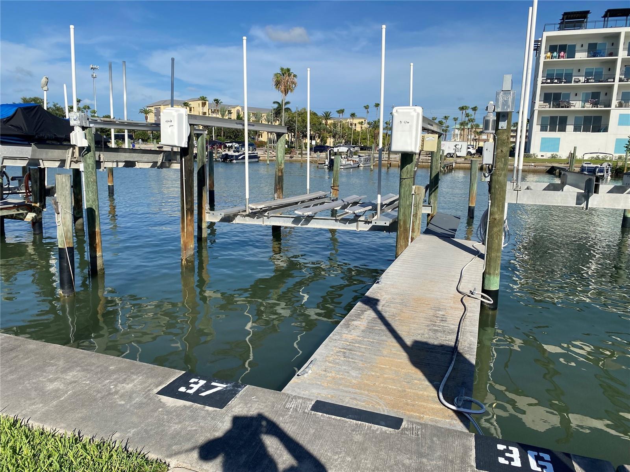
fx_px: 473
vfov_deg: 53.1
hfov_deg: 67.3
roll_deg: -2.2
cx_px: 315
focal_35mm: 26
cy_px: 236
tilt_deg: -10.7
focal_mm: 4.25
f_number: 1.8
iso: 32
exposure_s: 1/4115
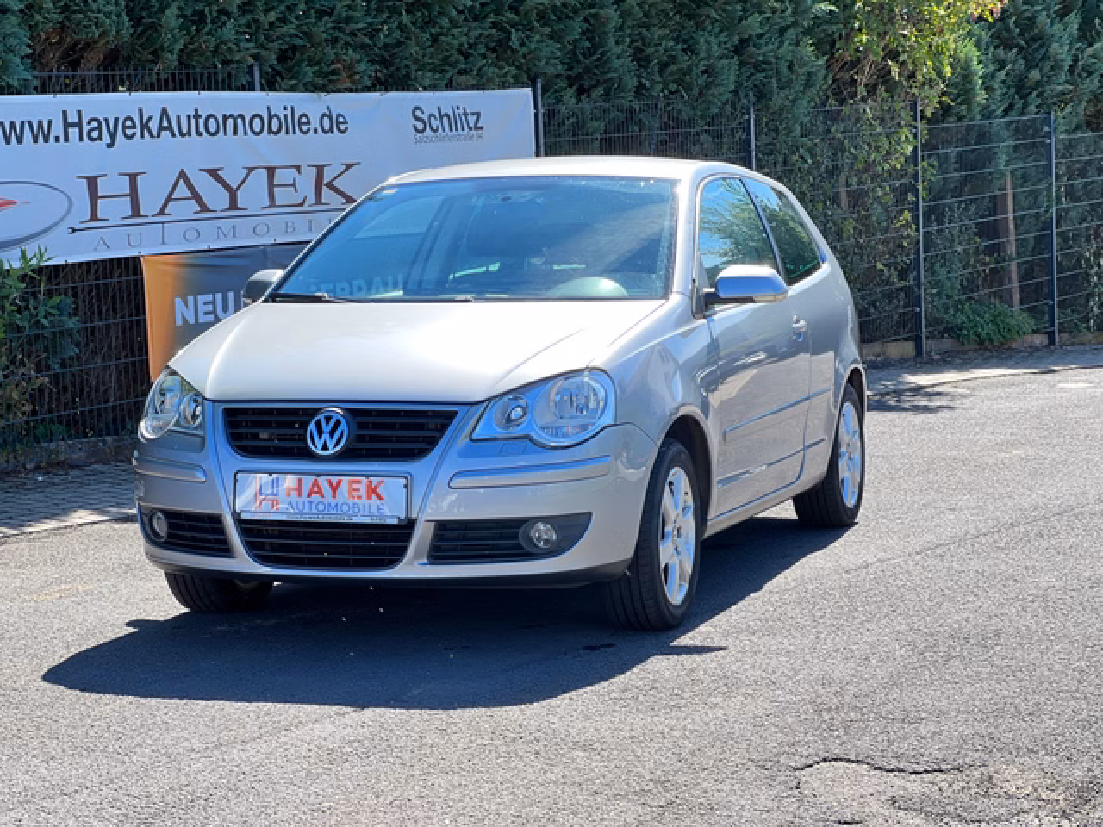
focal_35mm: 77
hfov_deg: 25.3
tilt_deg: -6.8
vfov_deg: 19.1
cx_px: 552
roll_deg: +2.6
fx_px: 2454
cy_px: 414
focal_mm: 9
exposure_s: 1/121
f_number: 2.8
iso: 20
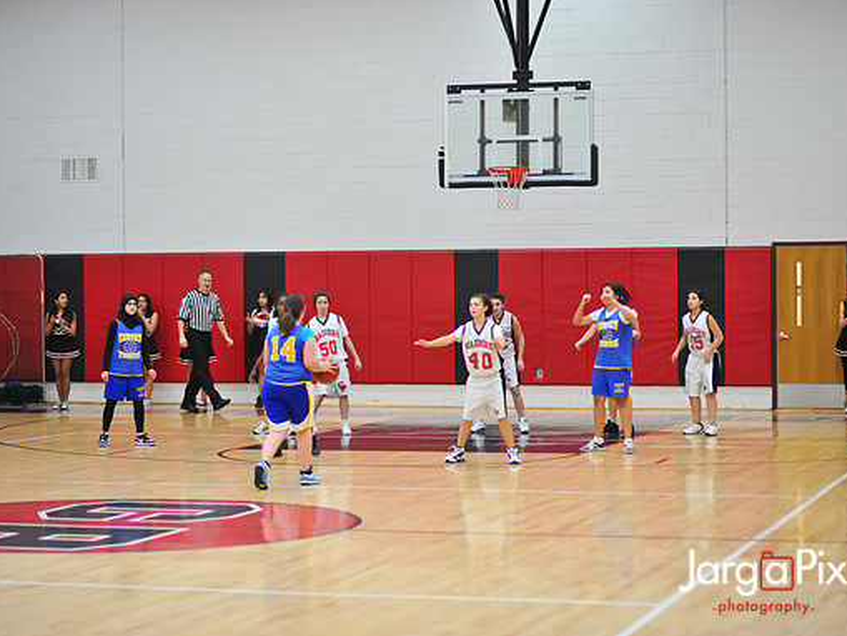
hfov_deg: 21.1
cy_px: 316
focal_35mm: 93
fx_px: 2276
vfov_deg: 15.9
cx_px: 423
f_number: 2
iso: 1250
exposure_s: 1/500
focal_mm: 85
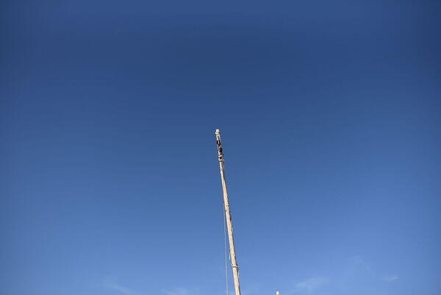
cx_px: 220
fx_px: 429
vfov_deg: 37.9
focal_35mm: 35
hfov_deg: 54.4
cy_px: 148
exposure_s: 1/4000
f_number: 2.4
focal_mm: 35
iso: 125
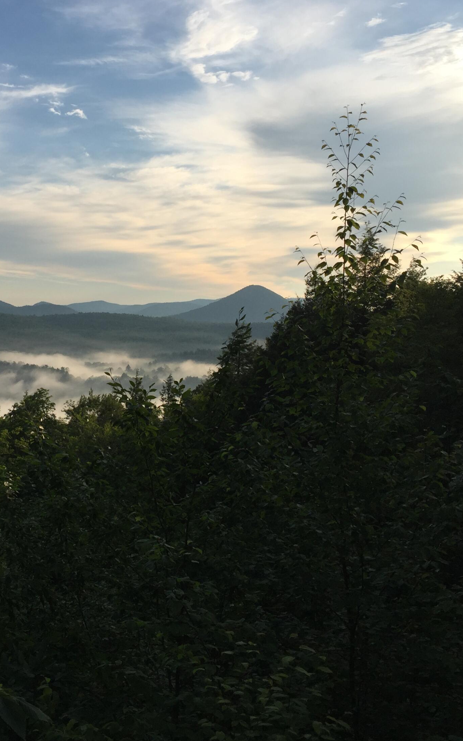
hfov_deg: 29.8
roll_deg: -2.4
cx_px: 88
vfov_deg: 47.2
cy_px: 369
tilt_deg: -0.8
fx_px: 848
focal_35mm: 42
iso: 32
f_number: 2.2
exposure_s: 1/1522
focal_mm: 4.15
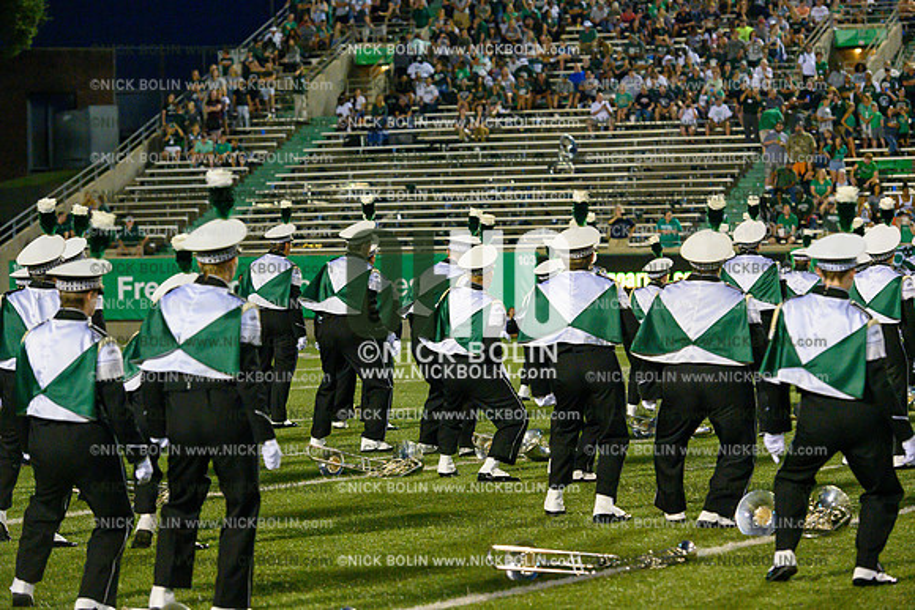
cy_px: 305
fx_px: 2949
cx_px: 458
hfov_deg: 17.6
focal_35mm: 116
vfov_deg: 11.8
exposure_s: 1/1600
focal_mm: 116
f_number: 4
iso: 10000
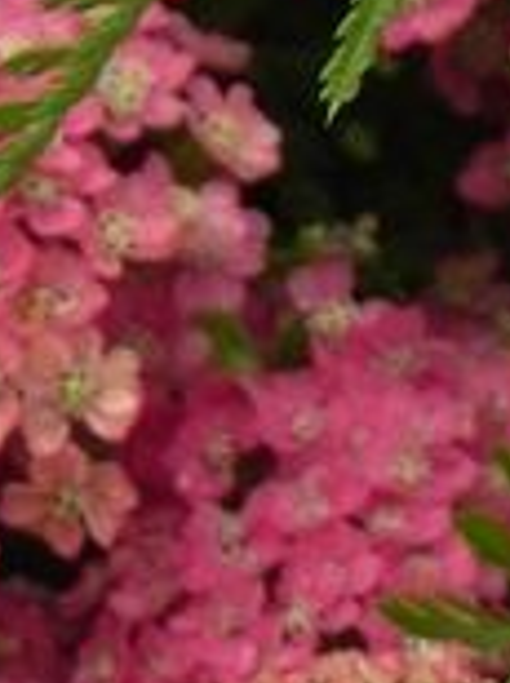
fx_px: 29844
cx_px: -506
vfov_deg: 1.3
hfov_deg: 1.0
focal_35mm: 1515
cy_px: 710
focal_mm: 51.8
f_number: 5
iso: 160
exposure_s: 1/320
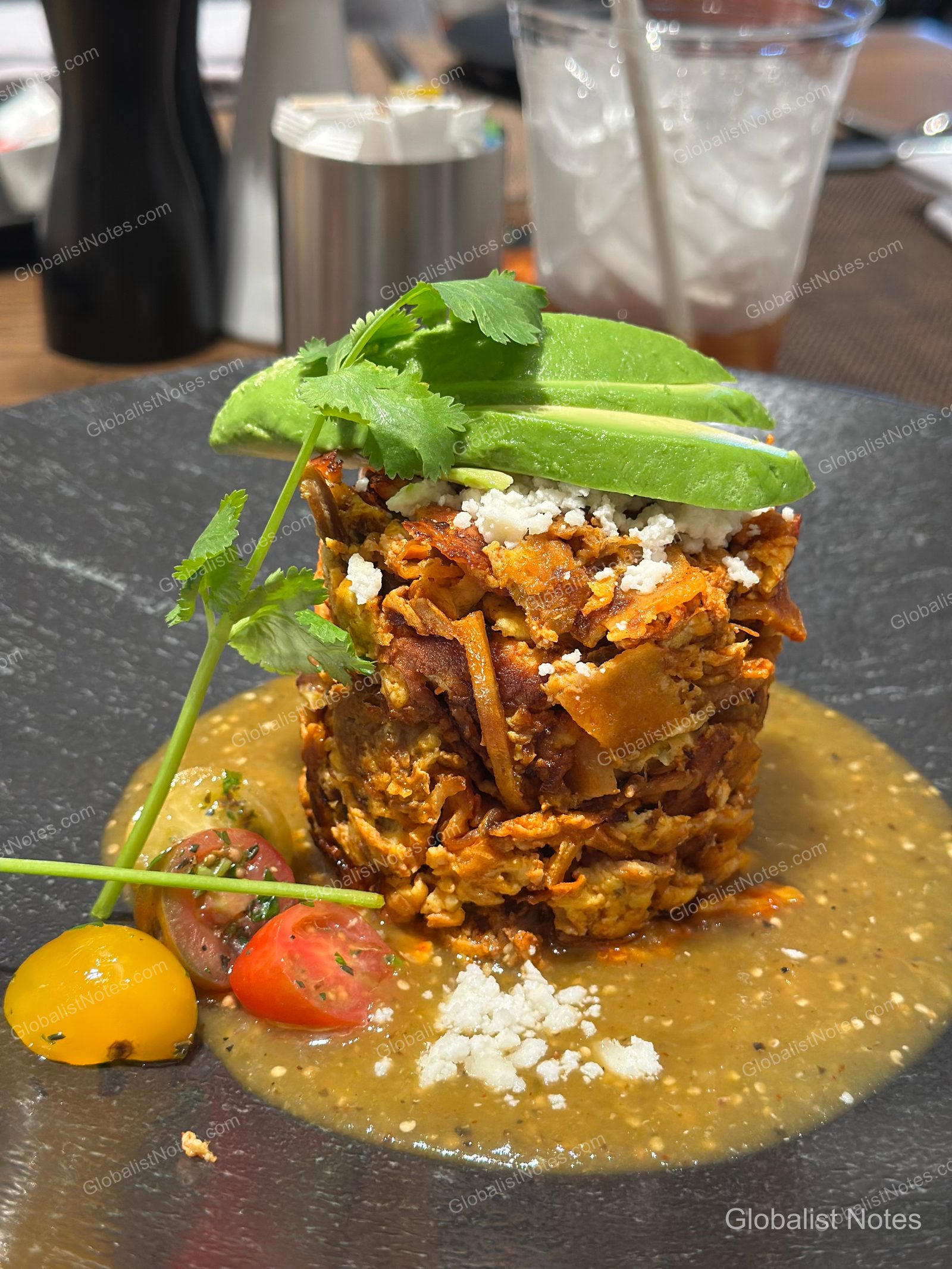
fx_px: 1760
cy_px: 634
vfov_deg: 39.7
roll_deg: -3.9
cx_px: 476
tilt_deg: -29.3
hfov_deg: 30.3
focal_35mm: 48
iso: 200
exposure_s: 1/120
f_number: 1.78
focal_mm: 6.86
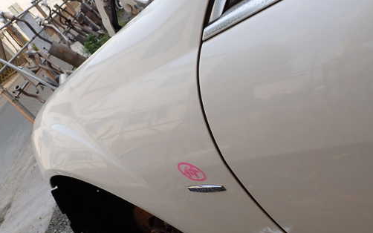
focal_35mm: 38
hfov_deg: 51.5
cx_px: 175
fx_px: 386
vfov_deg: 33.6
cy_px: 131
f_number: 3.2
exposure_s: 1/400
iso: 100
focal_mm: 5.4
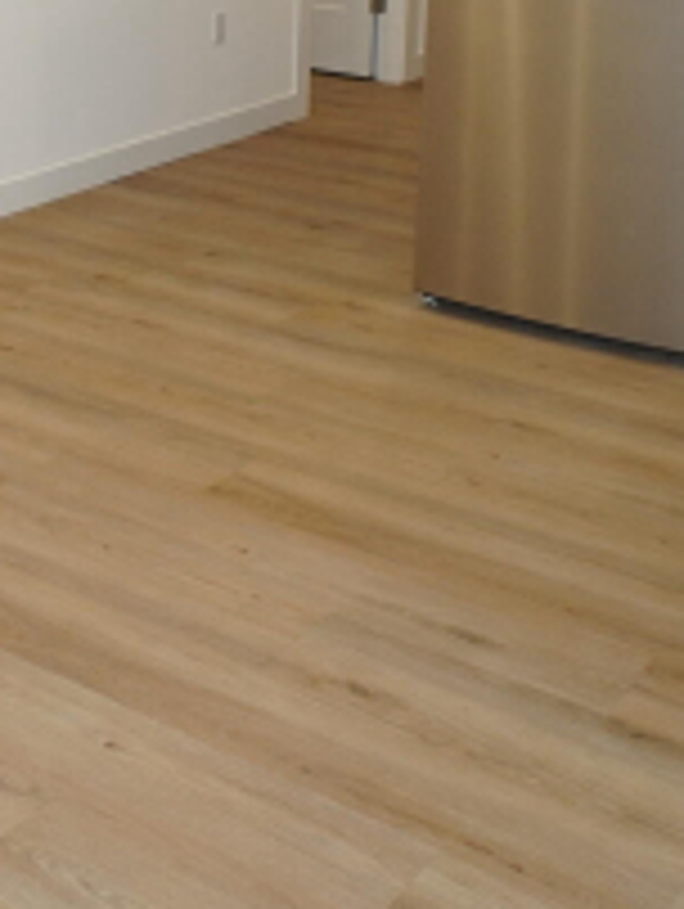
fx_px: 1545
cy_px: 36
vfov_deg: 30.8
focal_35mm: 59
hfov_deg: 23.9
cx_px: 0
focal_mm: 11
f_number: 4
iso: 640
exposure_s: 1/160
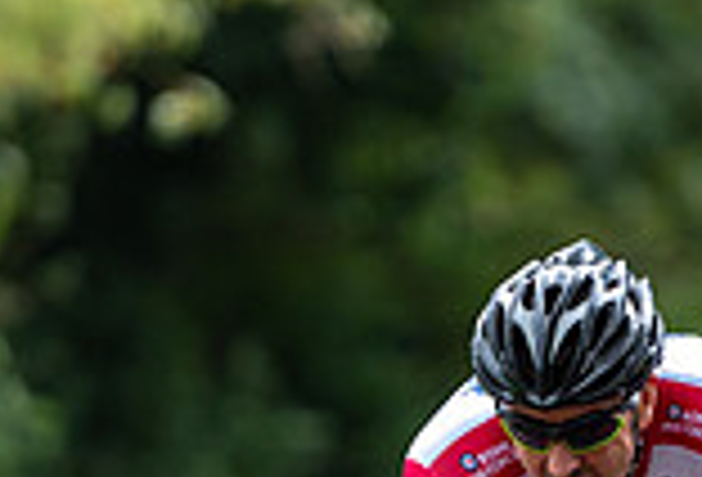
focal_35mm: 947
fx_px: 18575
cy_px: 601
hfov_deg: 2.2
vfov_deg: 1.5
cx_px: 553
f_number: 2.8
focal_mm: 190
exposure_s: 1/400
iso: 250
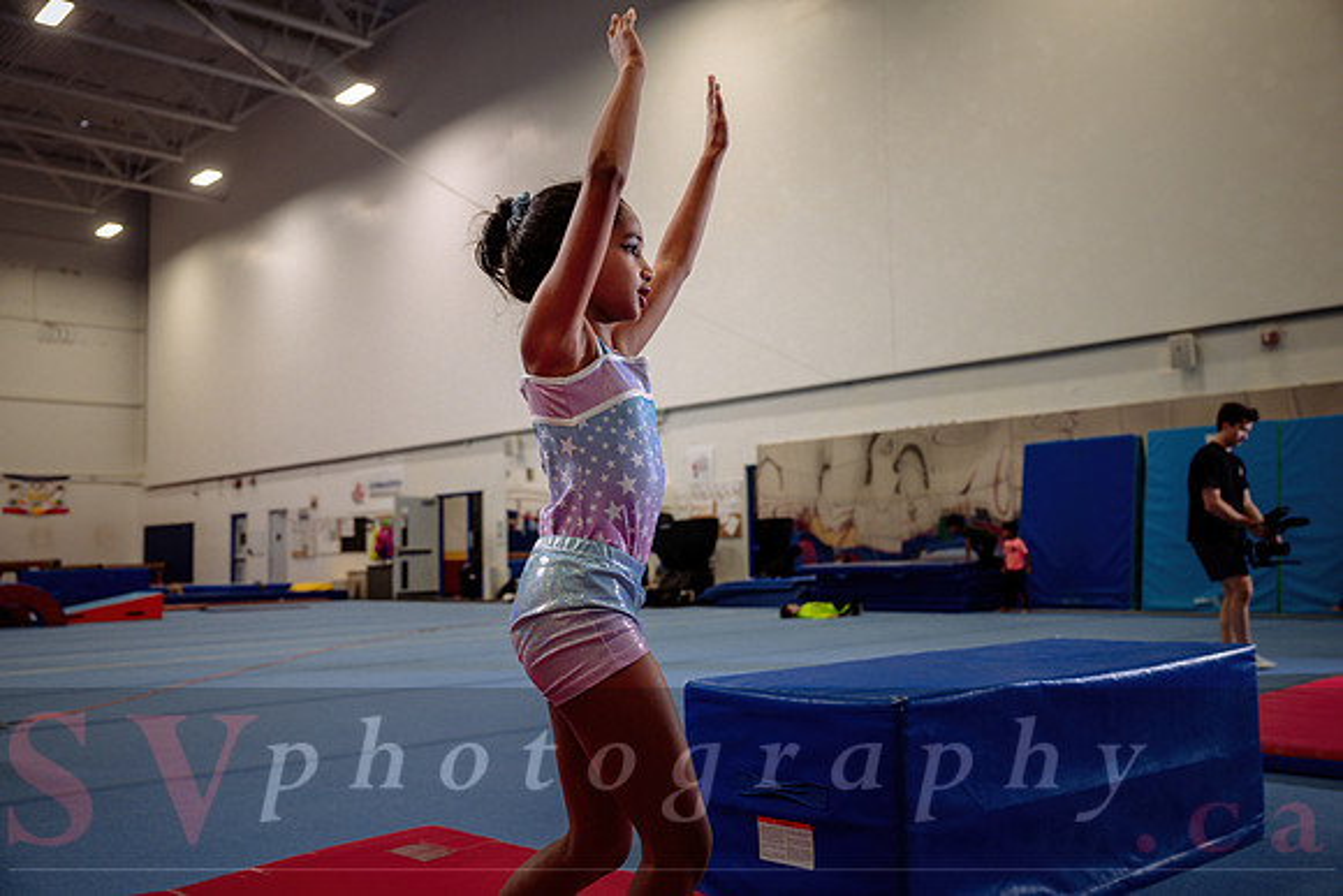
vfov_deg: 39.4
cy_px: 448
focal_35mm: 34
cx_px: 672
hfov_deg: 56.5
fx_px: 1250
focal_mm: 33.5
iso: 800
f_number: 3.5
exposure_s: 1/320
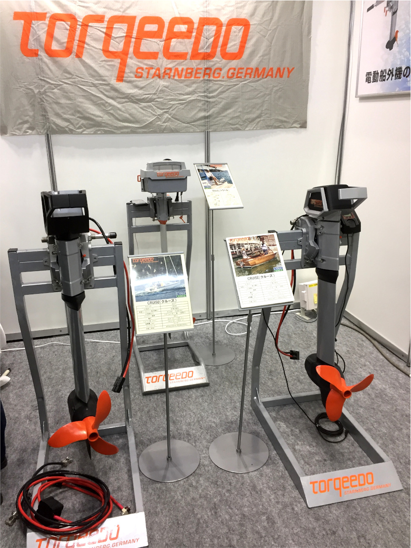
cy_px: 274
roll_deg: +0.5
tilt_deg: -17.9
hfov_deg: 48.2
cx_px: 206
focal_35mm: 29
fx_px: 459
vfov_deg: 61.7
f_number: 2.2
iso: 80
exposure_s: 1/33
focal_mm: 4.15
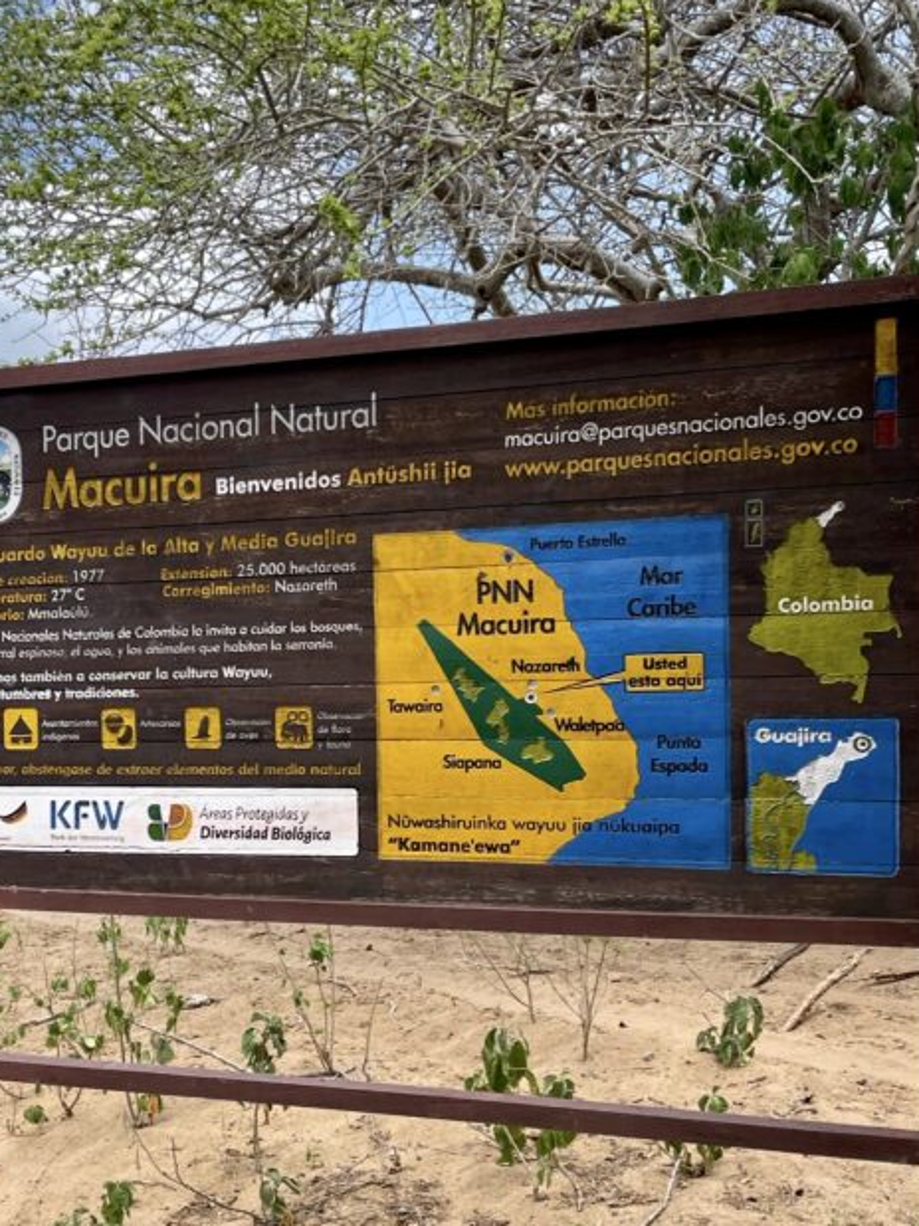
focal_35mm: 43
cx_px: 398
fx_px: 1523
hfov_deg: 33.5
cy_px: 719
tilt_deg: +0.7
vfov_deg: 43.7
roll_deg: +1.0
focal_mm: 4.2
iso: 32
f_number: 1.6
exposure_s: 1/1062
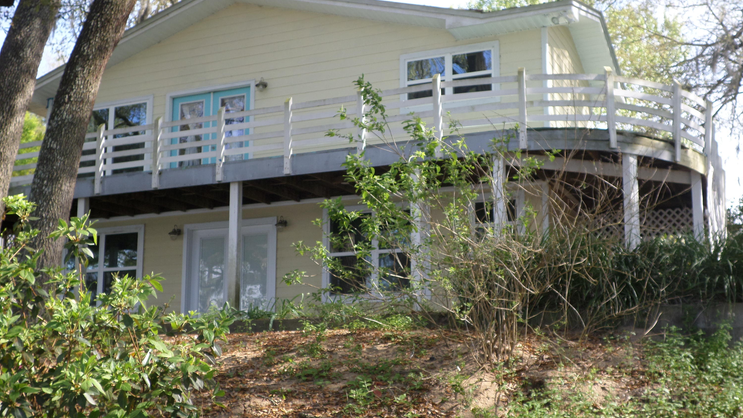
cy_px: 226
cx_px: 372
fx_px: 926
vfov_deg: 25.4
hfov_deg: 43.7
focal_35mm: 47
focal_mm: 7.8
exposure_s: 1/180
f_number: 3.2
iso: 80
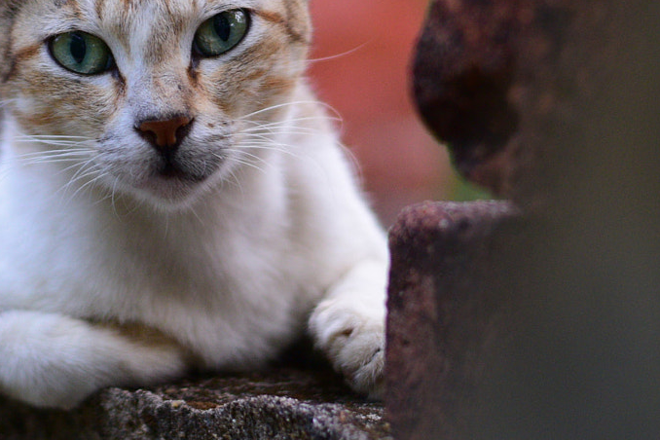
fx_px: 3245
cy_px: 71
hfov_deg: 11.6
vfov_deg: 7.7
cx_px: 119
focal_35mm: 177
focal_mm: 50
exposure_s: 1/160
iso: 800
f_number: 2.8
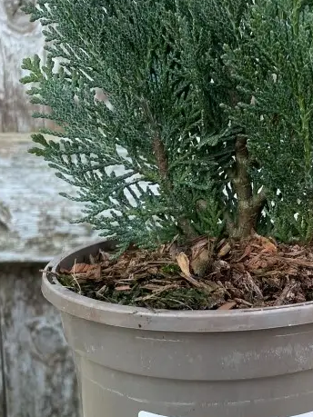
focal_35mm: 58
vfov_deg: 33.2
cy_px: 233
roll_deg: -1.1
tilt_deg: -10.2
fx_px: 700
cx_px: 243
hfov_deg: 24.9
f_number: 1.6
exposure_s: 1/121
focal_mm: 4.2
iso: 50
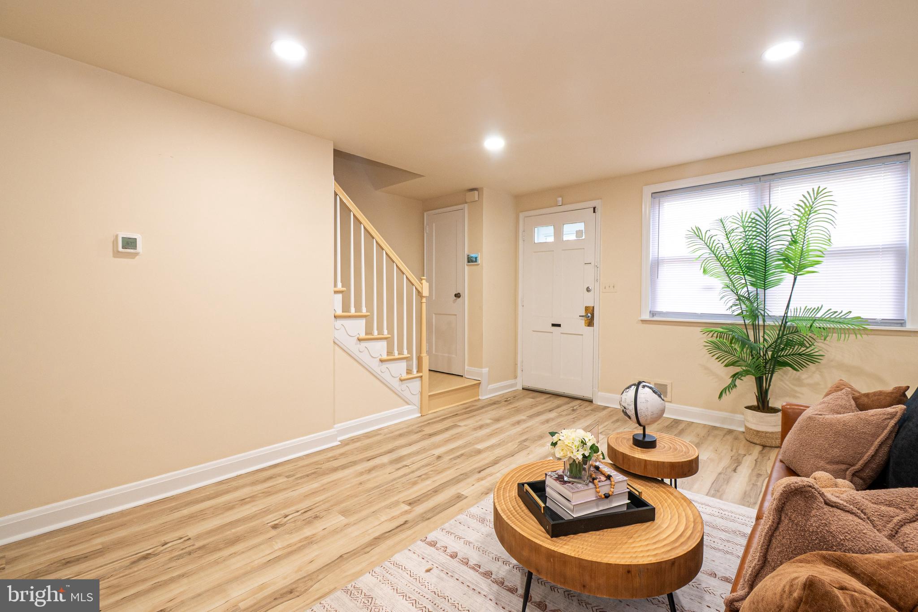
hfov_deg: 100.4
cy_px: 306
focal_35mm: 15
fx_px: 382
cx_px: 459
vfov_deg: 77.3
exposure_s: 1/20
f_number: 7.1
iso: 500
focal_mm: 10
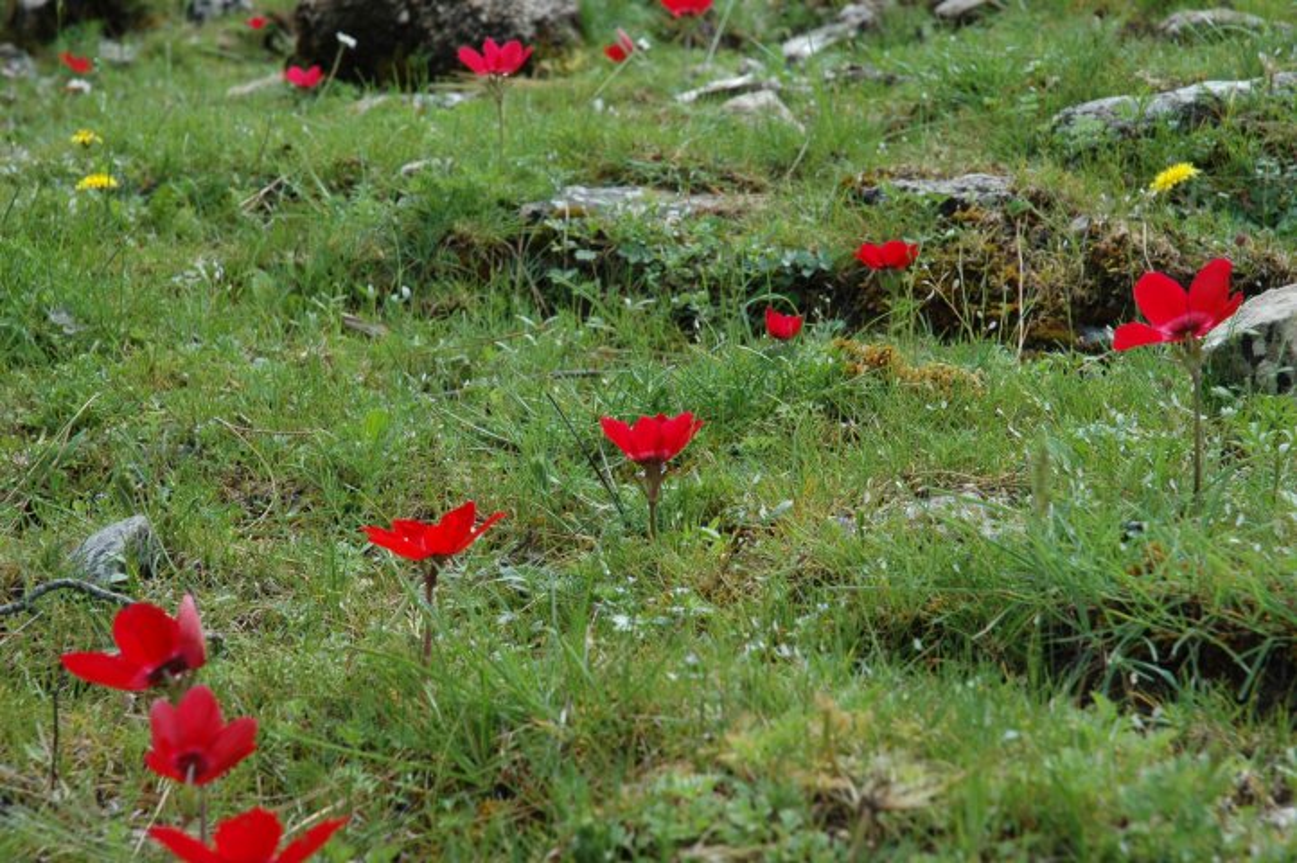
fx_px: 3347
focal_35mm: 93
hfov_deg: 21.9
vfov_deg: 14.7
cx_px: 648
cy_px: 432
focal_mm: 62
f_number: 11
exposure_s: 1/100
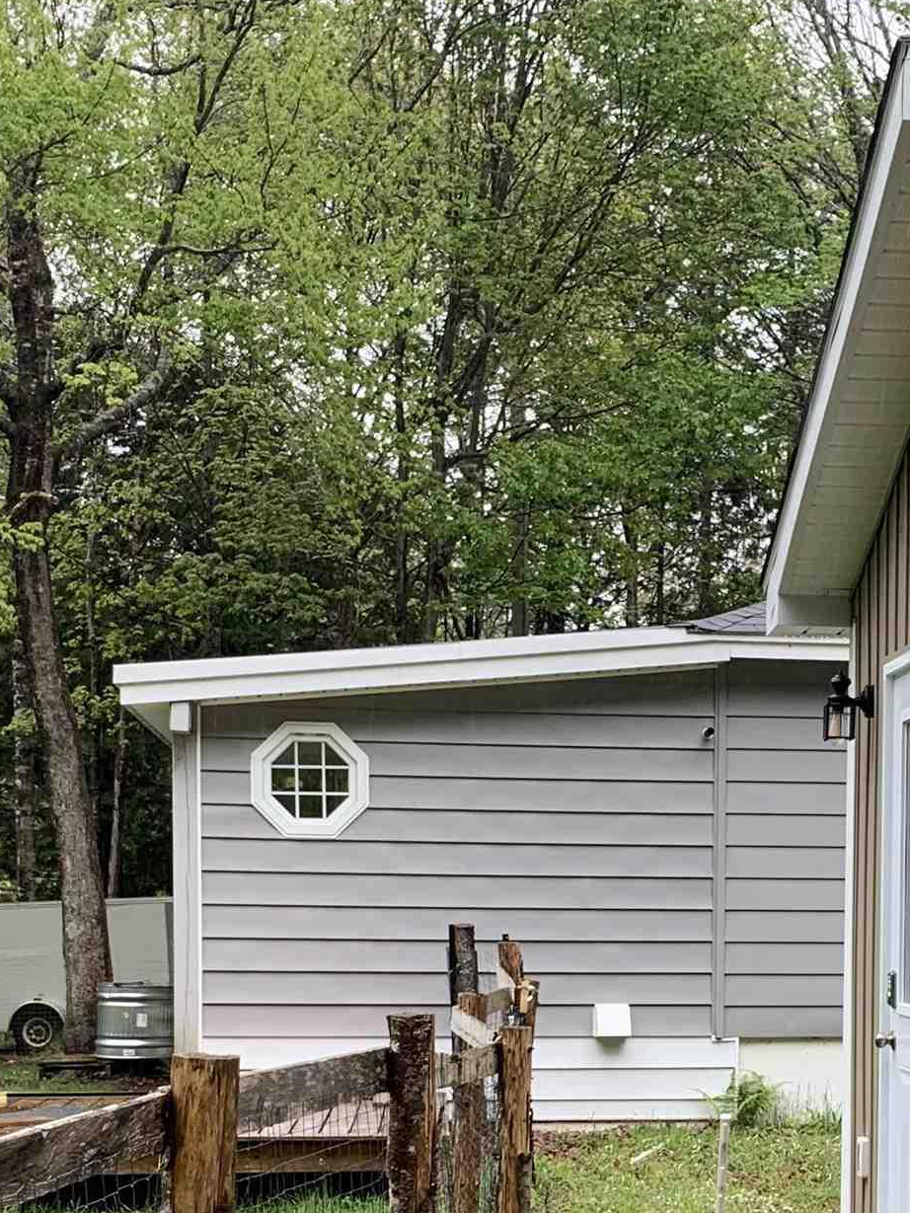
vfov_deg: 28.9
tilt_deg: -3.1
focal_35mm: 65
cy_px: 1030
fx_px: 2278
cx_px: 761
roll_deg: -0.5
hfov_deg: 22.2
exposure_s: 1/121
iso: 32
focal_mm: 4.25
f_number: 1.8
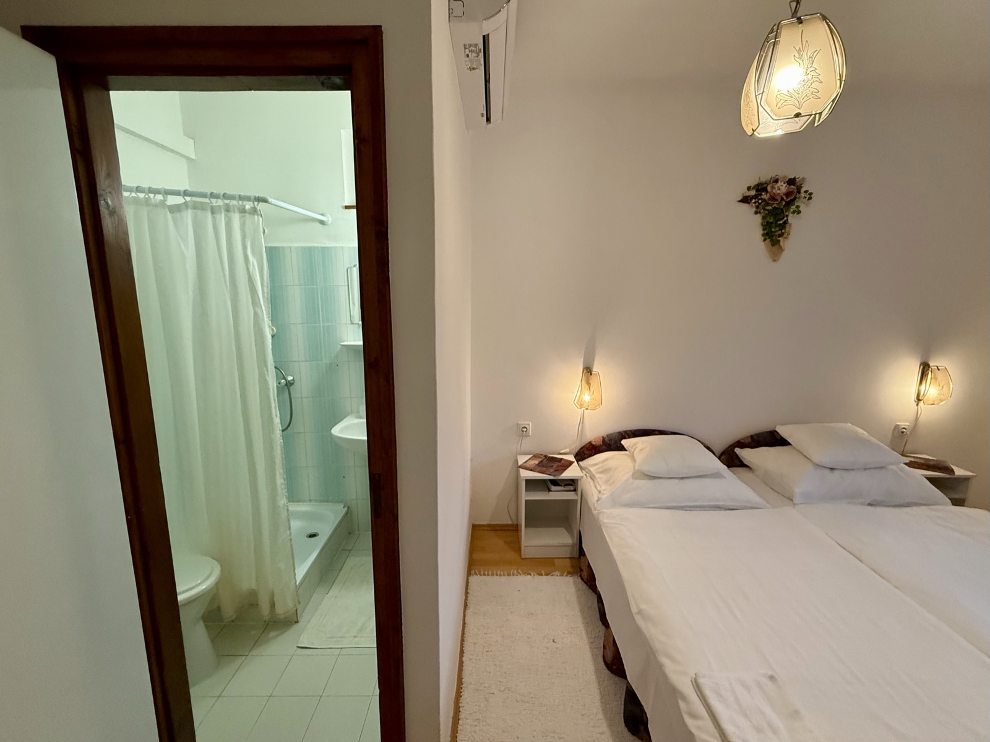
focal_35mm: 14
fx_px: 400
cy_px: 371
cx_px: 495
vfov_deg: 85.7
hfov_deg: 102.1
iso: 320
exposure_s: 1/100
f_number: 2.2
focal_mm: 2.22
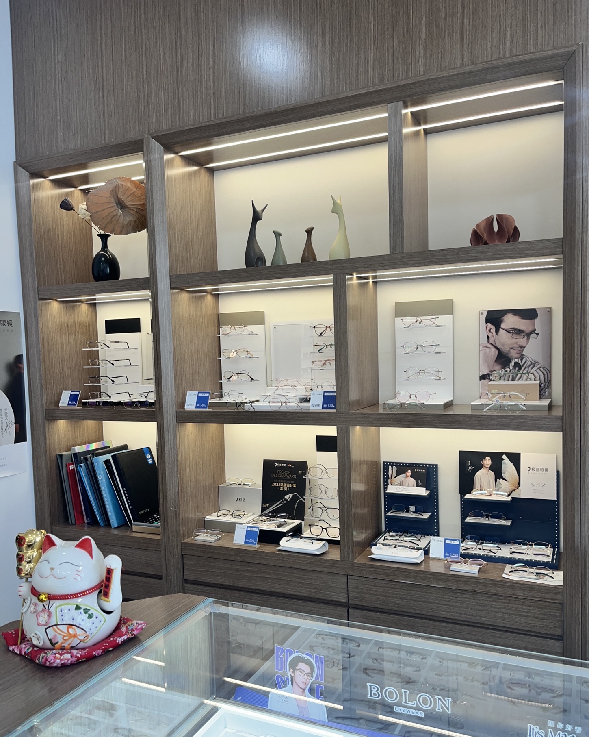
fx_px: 610
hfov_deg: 51.5
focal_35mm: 28
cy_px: 389
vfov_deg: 62.2
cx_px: 297
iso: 40
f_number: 1.6
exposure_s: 1/116
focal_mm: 5.1
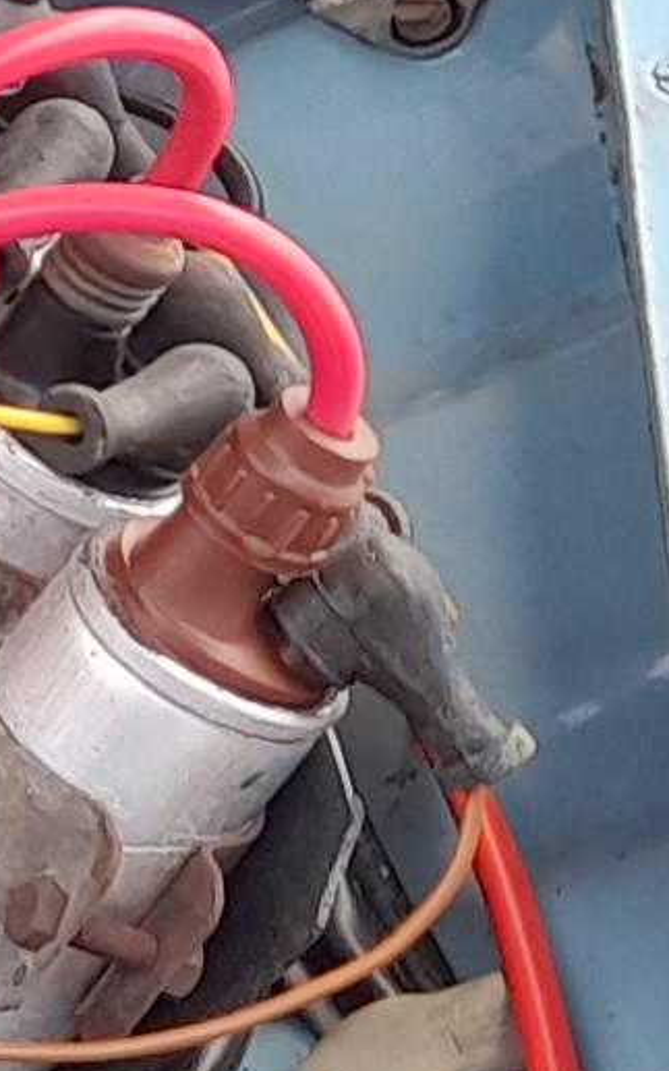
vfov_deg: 10.2
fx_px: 5982
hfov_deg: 5.4
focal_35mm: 205
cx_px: -2245
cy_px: 164
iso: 25
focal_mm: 4.6
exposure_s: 1/120
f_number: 2
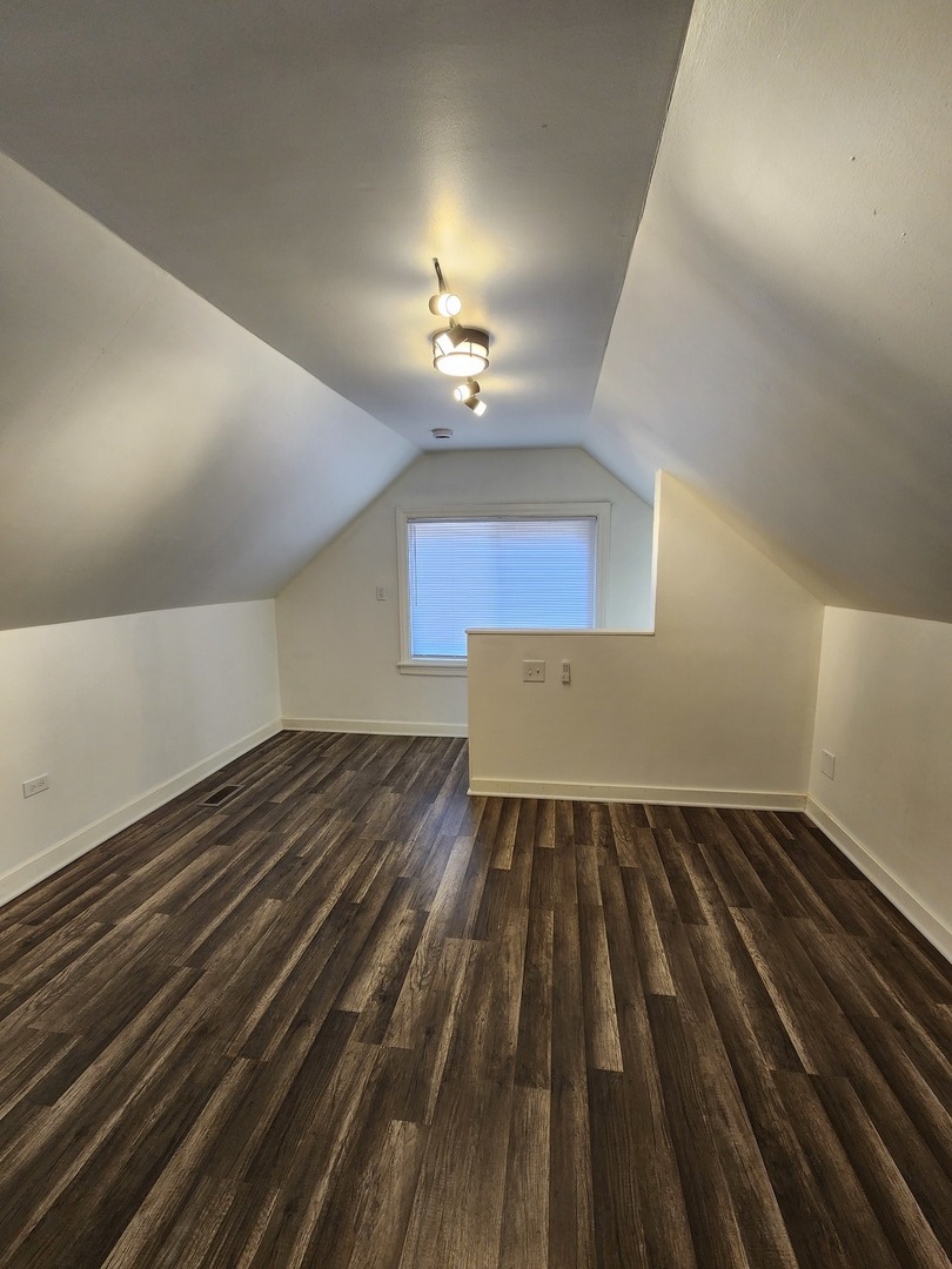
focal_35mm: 13
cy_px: 634
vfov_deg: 106.2
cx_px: 476
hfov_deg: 89.9
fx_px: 477
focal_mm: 2.2
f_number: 2.2
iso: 100
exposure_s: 1/60
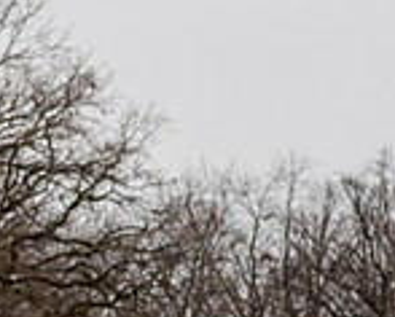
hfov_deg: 3.2
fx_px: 6988
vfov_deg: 2.6
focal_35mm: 597
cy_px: 198
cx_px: -186
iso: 400
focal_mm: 85
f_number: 5.6
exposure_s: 1/2000
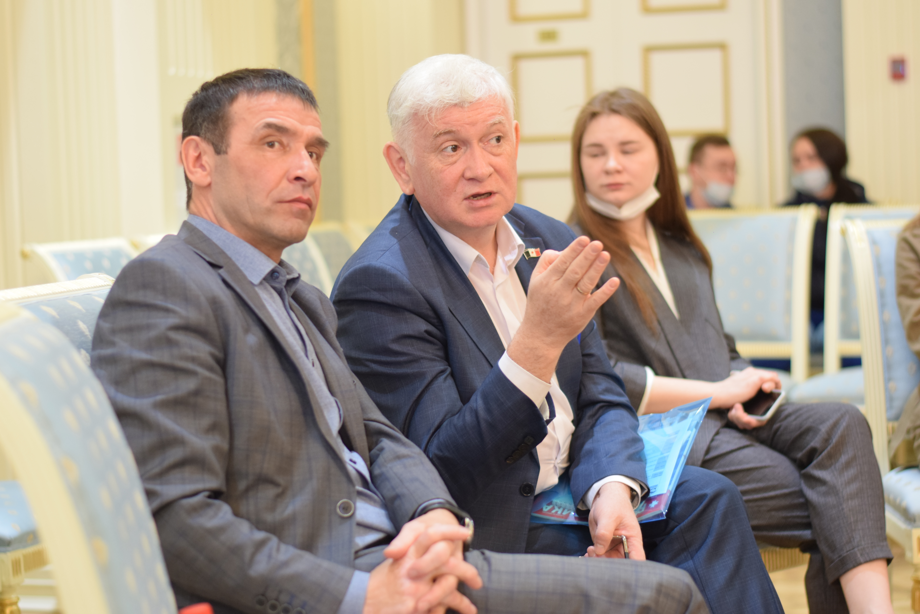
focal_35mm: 75
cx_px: 460
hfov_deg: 27.0
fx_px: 1917
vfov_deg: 18.2
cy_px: 307
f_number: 2
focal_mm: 50
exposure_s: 1/100
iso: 800
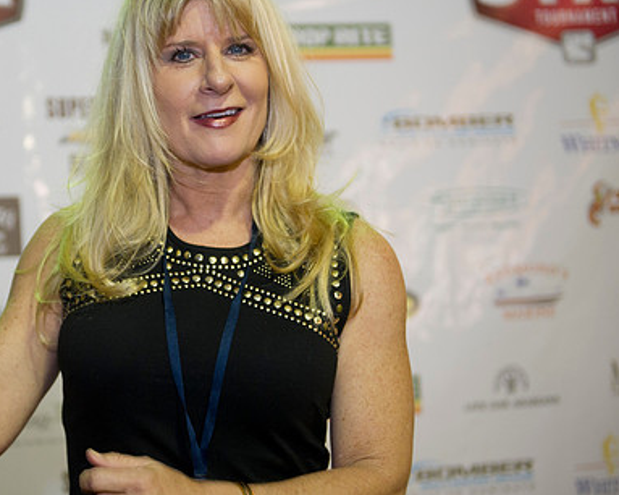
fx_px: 1300
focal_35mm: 71
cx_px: 179
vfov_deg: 21.5
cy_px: 217
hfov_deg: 26.5
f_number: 2.8
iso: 1250
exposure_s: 1/60
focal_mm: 50
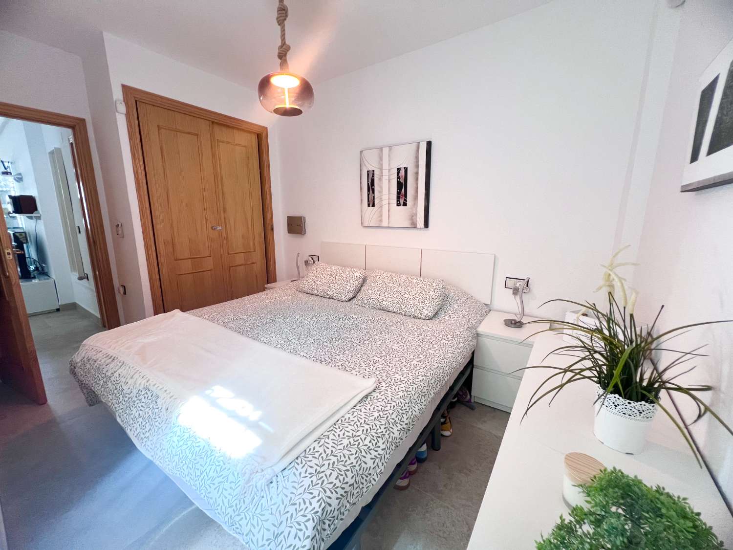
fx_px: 275
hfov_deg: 106.2
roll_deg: -0.1
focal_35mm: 13
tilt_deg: -11.5
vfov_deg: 89.9
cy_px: 275
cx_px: 366
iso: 160
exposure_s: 1/100
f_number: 1.8
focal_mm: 1.57
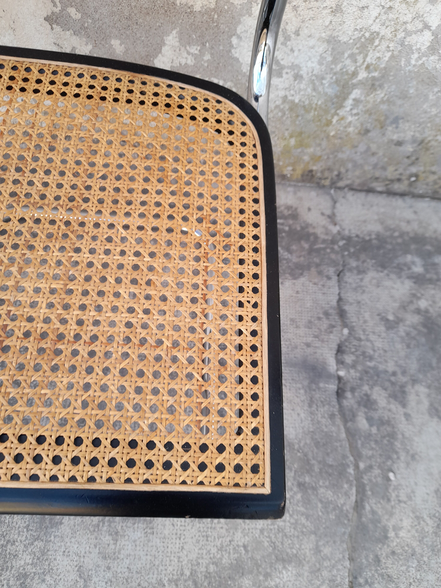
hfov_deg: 54.9
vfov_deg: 69.4
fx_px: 425
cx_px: 220
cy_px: 294
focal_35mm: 25
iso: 25
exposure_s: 1/50
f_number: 2
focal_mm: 4.6
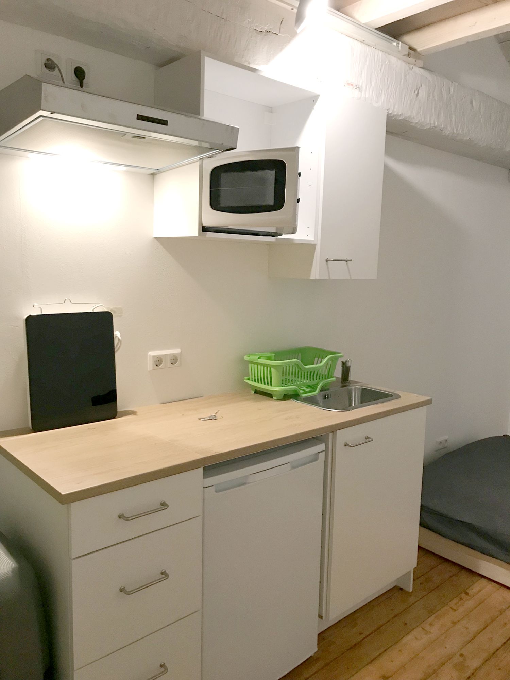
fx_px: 550
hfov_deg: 49.7
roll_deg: -0.7
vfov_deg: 63.4
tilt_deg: -6.8
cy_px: 340
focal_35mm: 28
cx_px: 255
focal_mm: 3.99
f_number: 1.8
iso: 100
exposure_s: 1/16
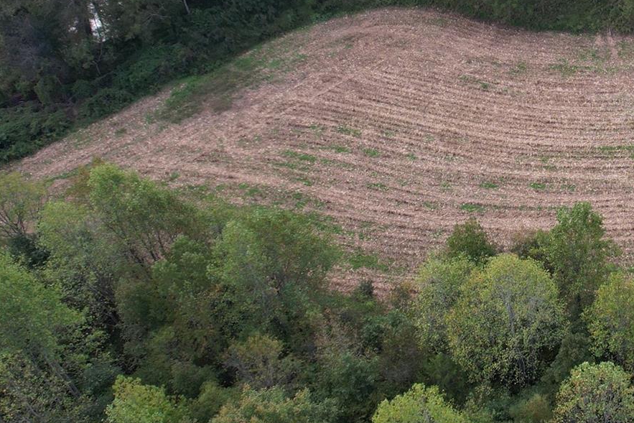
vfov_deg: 26.1
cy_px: 102
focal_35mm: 51
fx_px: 898
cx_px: 630
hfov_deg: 35.3
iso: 100
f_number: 2.8
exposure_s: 1/350
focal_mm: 8.38
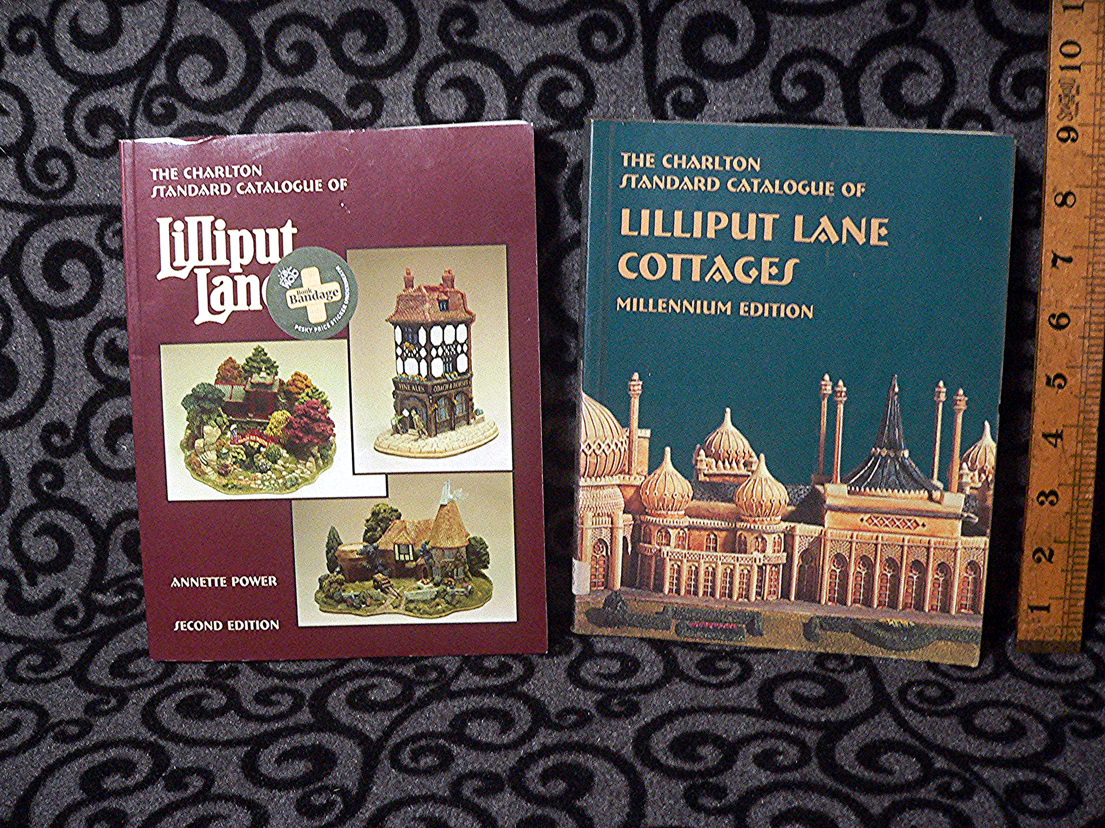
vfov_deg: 39.7
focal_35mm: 36
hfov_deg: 51.4
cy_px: 414
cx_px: 552
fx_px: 1149
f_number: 2.8
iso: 400
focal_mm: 6
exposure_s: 1/10
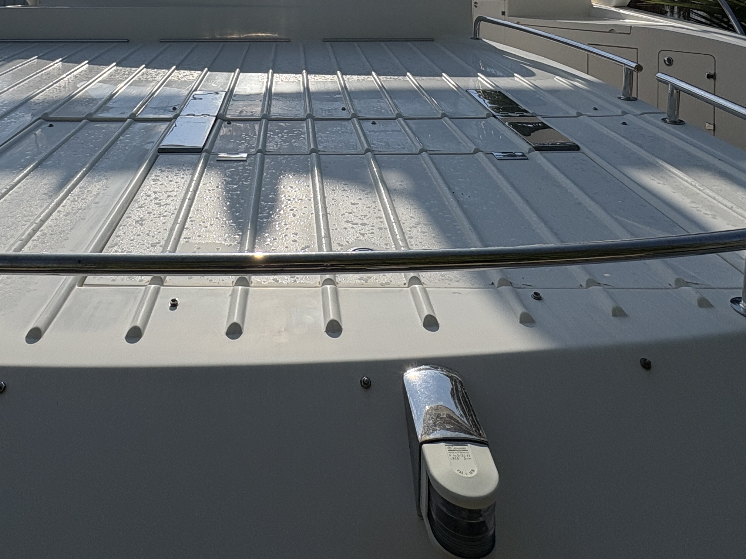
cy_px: 4
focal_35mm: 28
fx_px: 603
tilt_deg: +1.0
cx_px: 278
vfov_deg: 43.0
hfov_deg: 62.5
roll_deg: +0.5
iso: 40
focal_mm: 2.22
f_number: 2.2
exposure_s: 1/5650
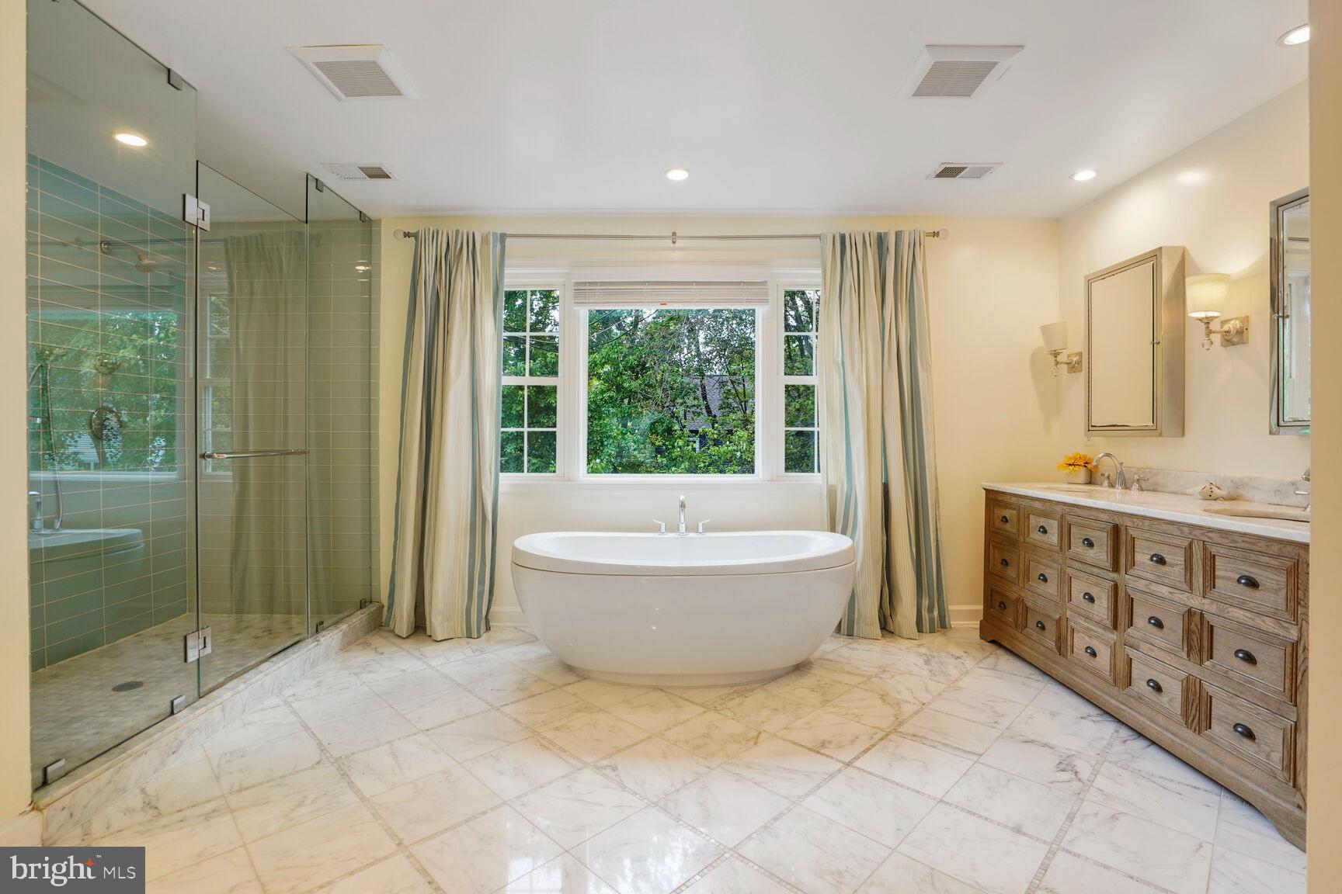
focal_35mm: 16
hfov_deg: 96.7
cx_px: 671
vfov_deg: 73.7
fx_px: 596
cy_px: 447
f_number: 8
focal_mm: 16
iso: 800
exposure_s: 1/10
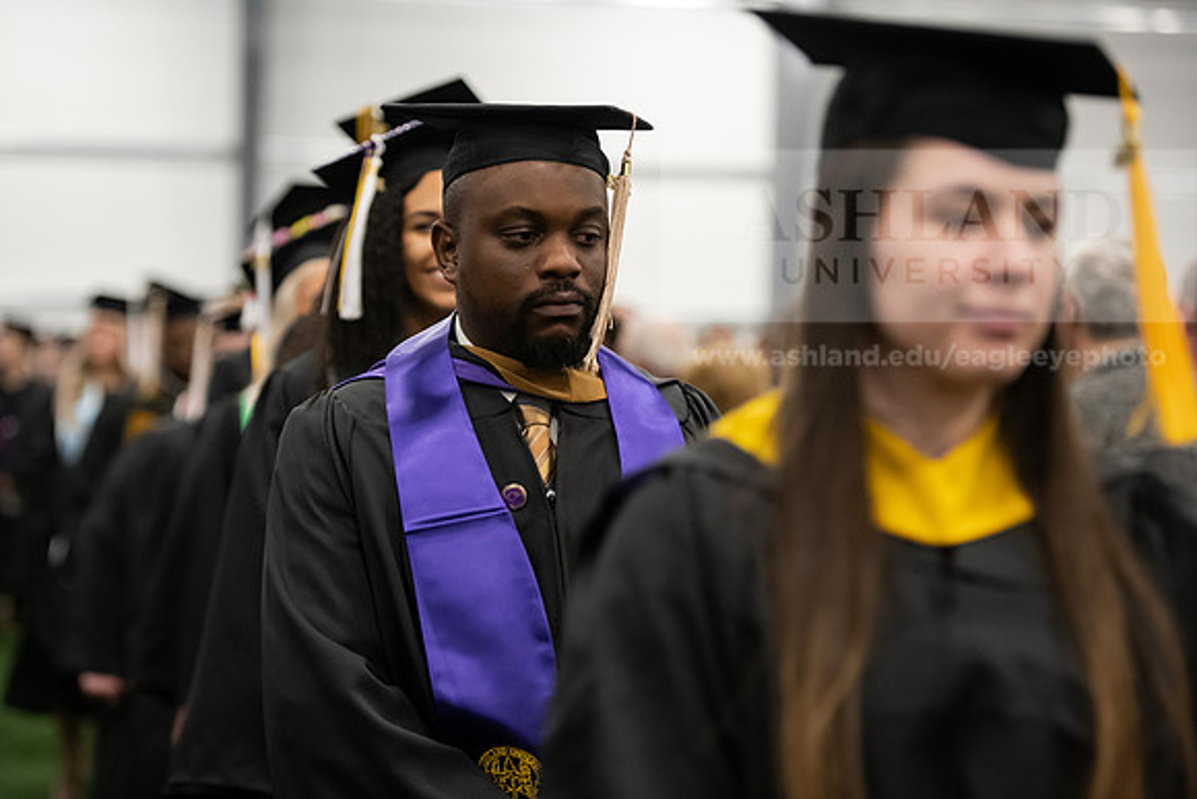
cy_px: 400
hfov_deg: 19.5
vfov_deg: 13.0
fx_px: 3492
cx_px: 598
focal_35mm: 105
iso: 3200
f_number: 3.2
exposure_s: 1/200
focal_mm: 105
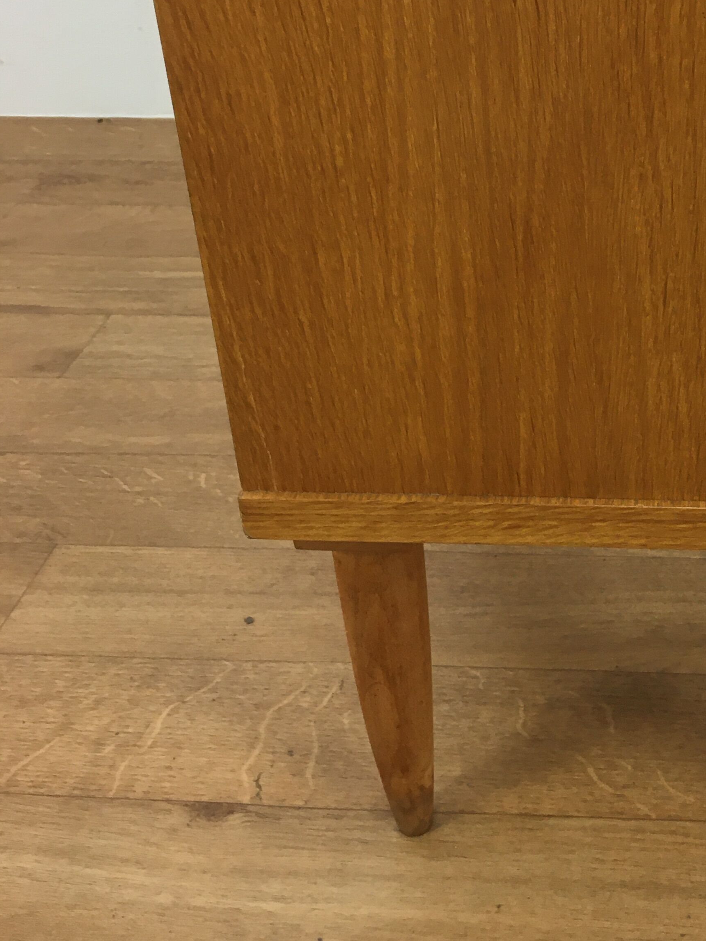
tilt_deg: -28.0
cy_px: 277
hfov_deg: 27.7
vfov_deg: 36.9
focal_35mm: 51
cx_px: 617
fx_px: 1387
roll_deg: +0.9
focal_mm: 4.15
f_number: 2.2
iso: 40
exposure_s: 1/33
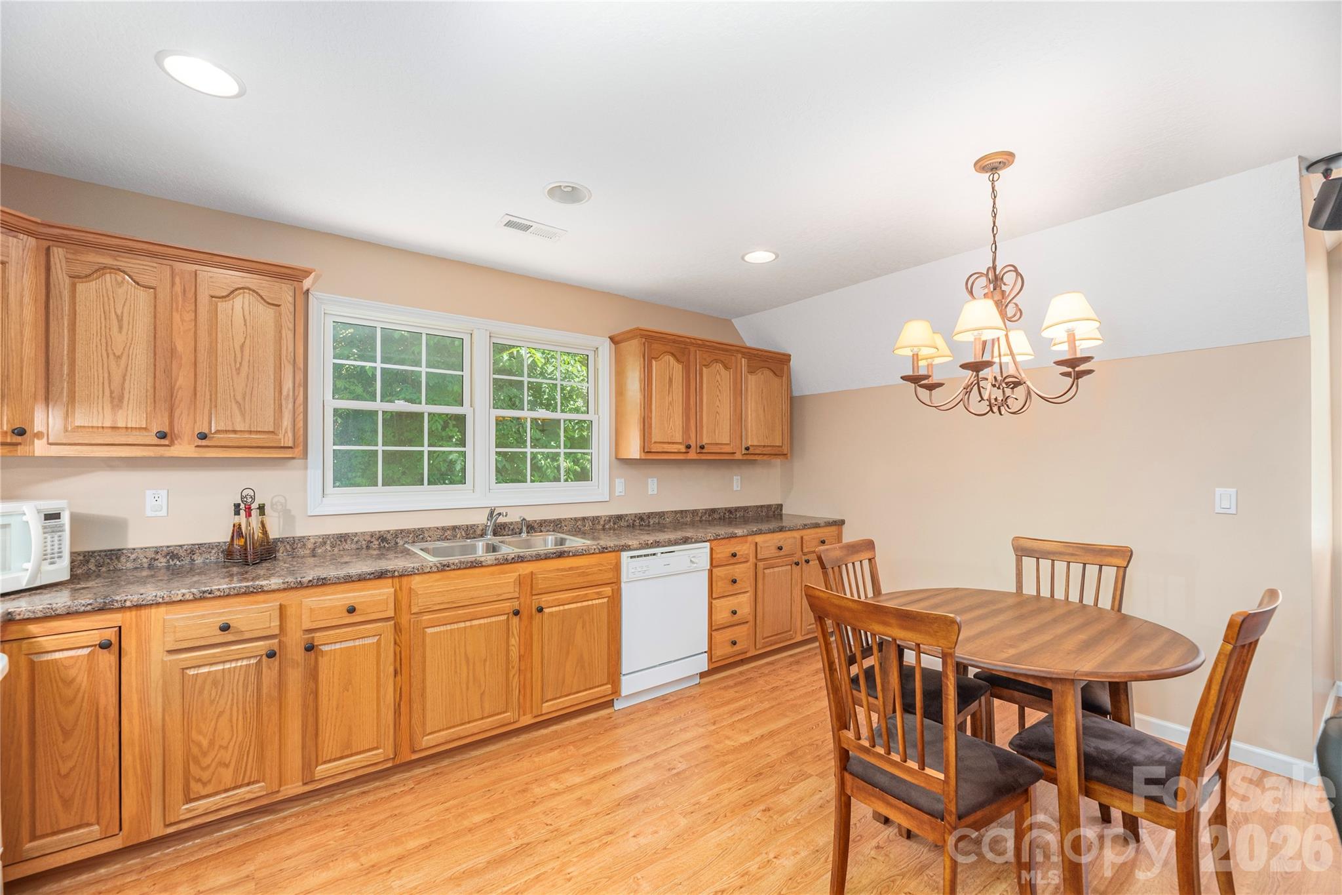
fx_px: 522
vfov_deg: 81.2
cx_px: 671
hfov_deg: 104.3
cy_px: 448
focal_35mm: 14
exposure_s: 1/60
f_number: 8
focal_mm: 14
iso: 320
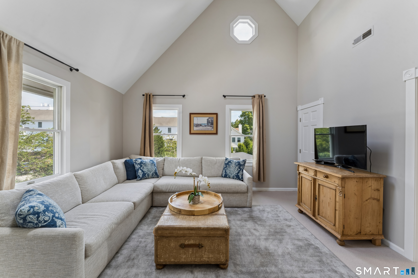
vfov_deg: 81.2
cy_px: 139
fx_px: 163
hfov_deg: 104.3
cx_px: 209
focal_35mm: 14
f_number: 13
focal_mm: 14
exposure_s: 1/15
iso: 400
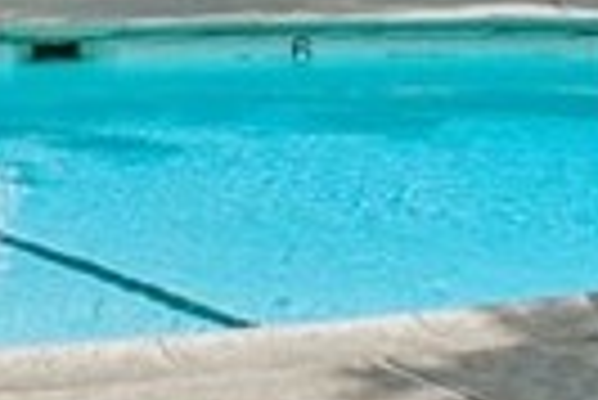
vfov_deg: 9.2
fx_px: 2428
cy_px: -148
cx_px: -9
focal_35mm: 146
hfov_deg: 13.8
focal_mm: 19
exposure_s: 1/125
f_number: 7.1
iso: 100
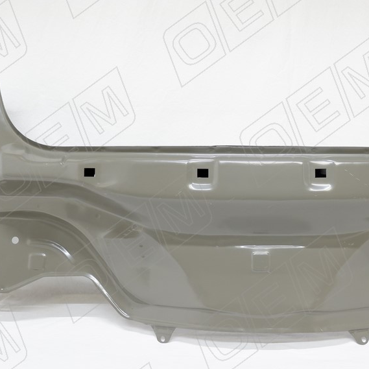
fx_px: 519
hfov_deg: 38.4
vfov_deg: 39.2
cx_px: 267
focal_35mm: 43
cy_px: 183
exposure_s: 1/34
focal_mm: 16
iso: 500
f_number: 3.5
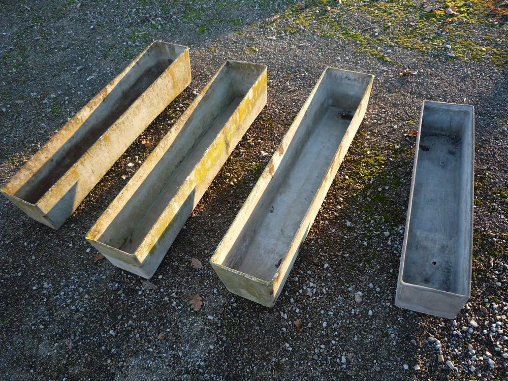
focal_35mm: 30
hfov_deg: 60.0
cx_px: 254
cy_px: 190
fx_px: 440
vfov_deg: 46.8
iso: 100
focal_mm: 5.2
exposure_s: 1/60
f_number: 3.3
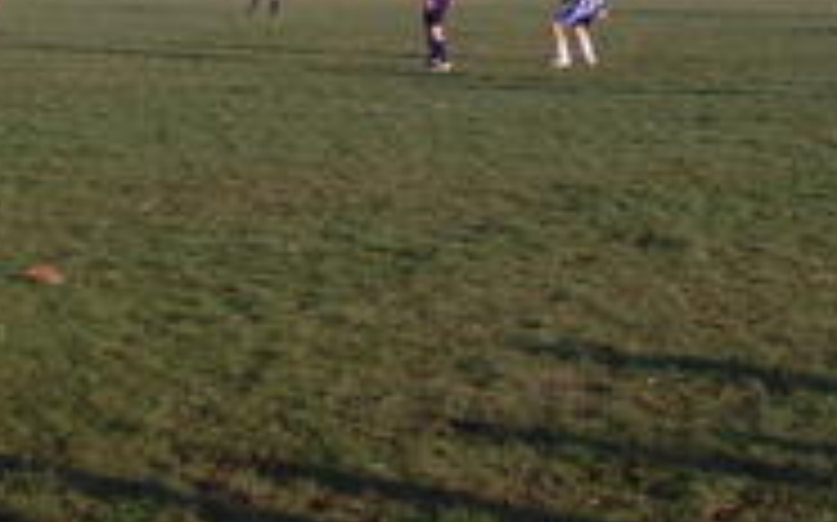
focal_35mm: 111
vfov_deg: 11.6
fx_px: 2530
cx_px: 621
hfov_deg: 18.7
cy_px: -92
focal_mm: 6.6
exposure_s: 1/180
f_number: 6.3
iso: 80
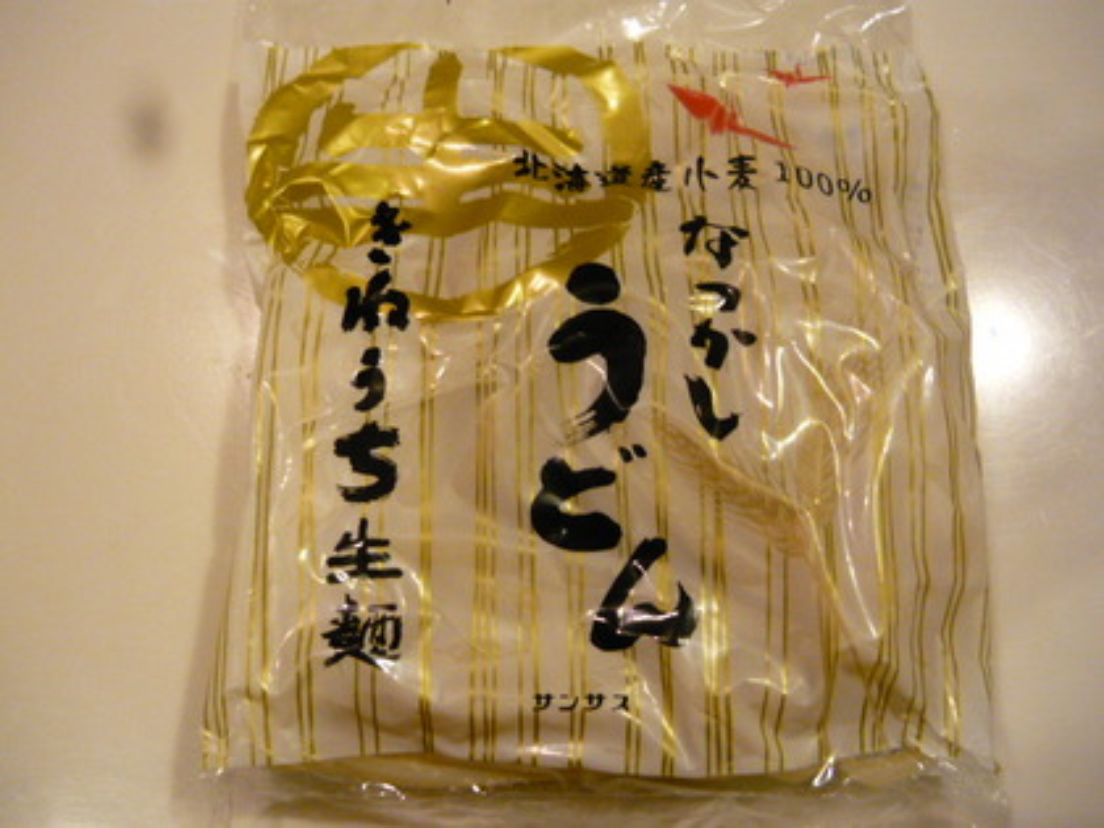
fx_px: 1052
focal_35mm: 33
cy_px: 414
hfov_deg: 55.4
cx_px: 552
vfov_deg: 42.9
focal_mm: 5.5
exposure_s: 1/13
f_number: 2.8
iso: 400
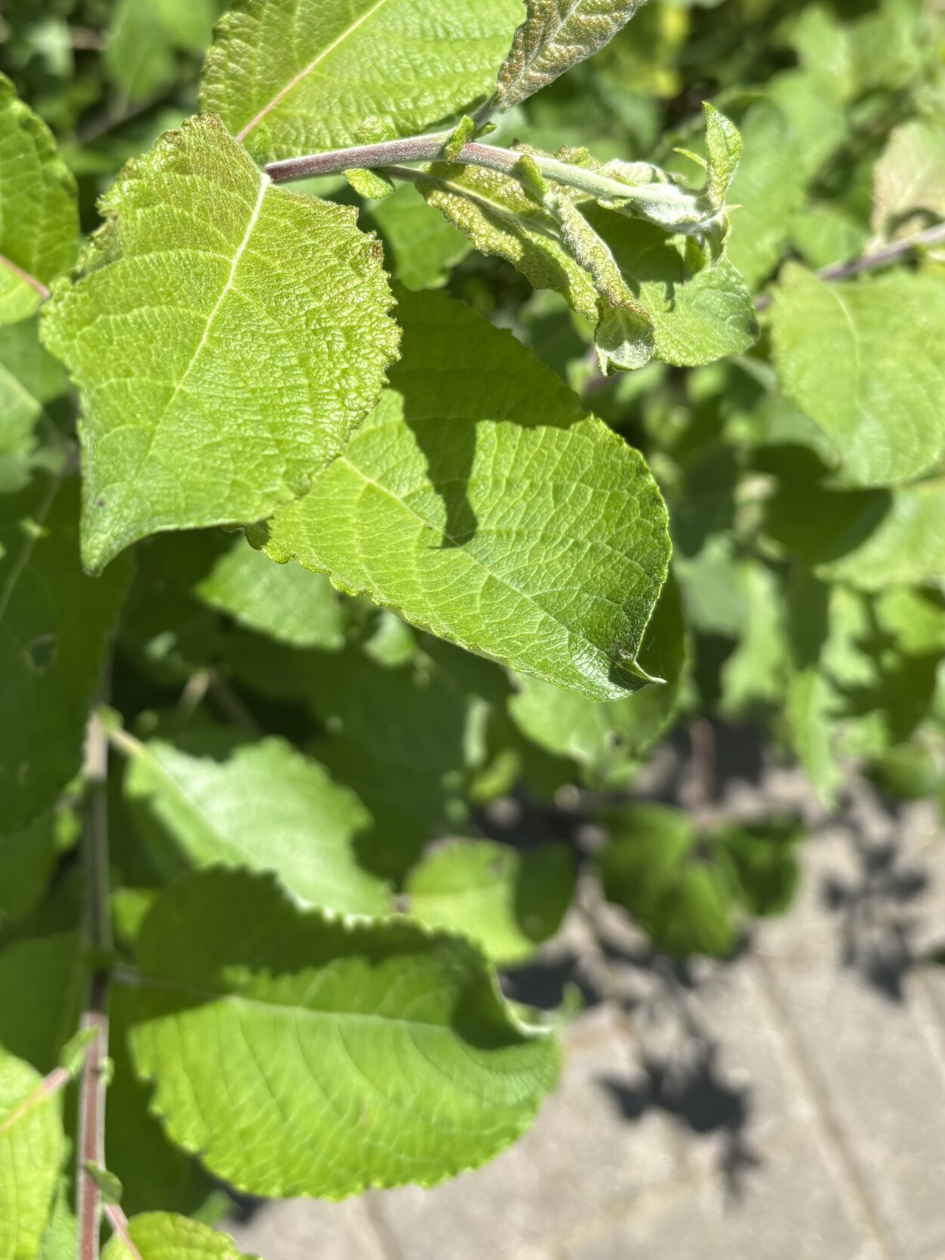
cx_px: 351
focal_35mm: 40
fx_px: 1456
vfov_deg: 45.9
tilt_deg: -61.8
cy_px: 399
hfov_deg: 35.7
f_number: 1.6
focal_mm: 5.96
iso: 50
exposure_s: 1/1876
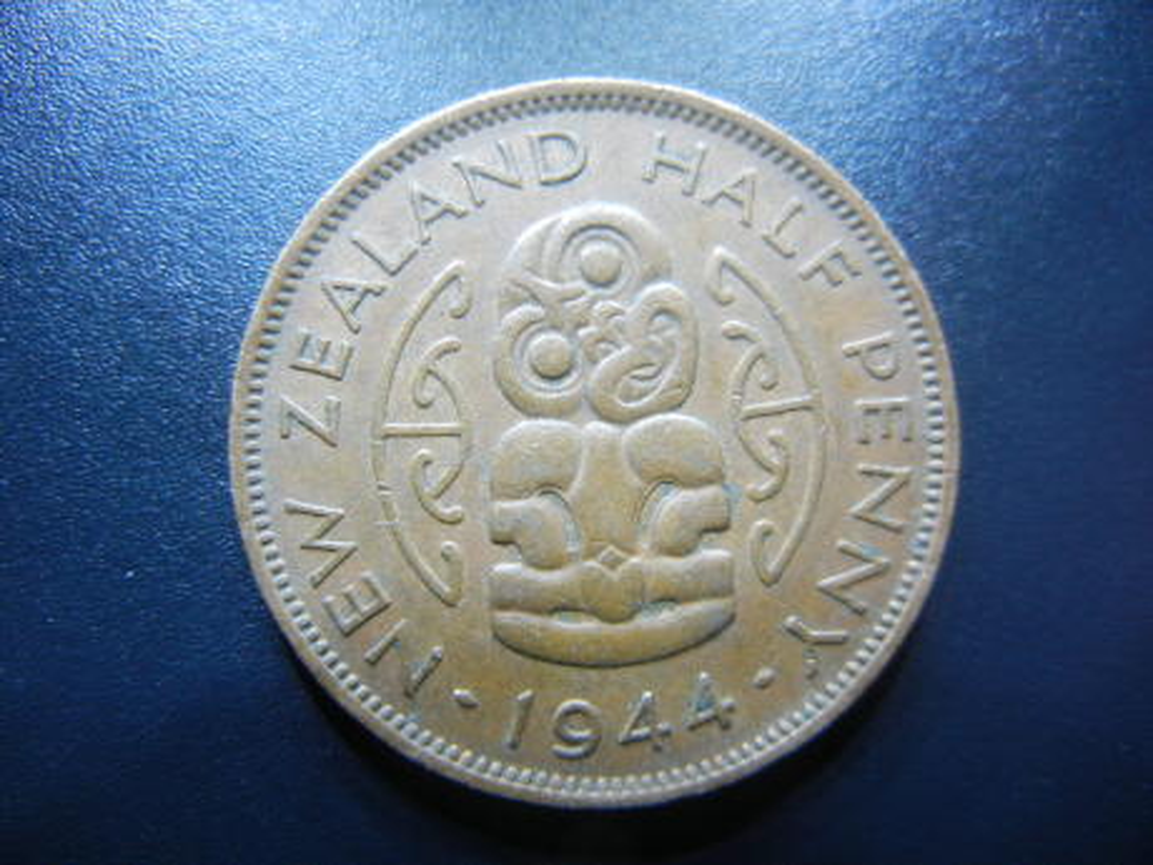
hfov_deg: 60.0
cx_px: 576
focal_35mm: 30
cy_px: 432
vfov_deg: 46.8
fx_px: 999
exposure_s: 1/42.5
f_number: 3.5
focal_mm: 5.4
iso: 160
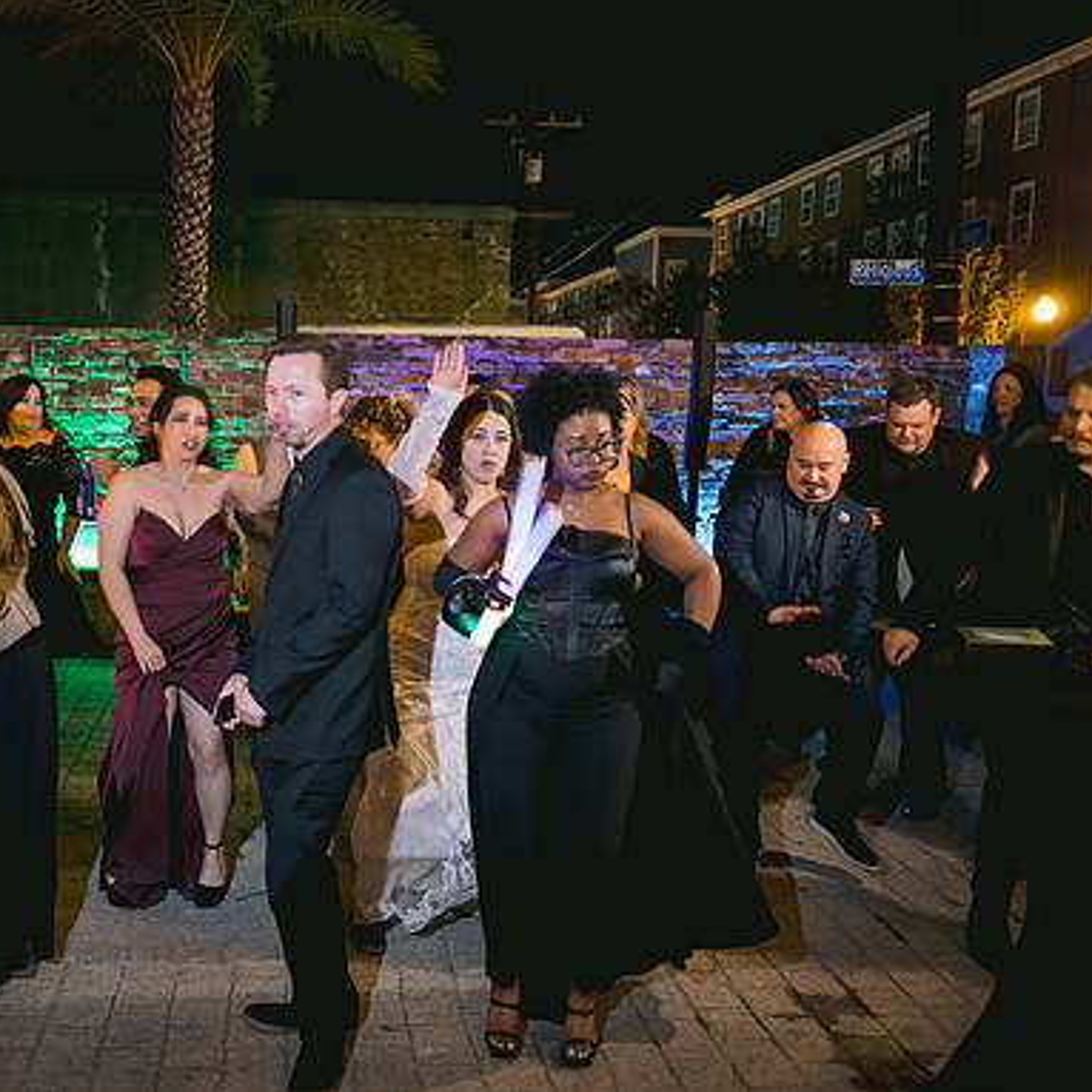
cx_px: 348
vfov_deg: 46.0
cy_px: 543
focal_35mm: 36
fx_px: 1285
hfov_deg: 45.2
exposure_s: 1/40
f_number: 2.8
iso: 2000
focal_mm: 28
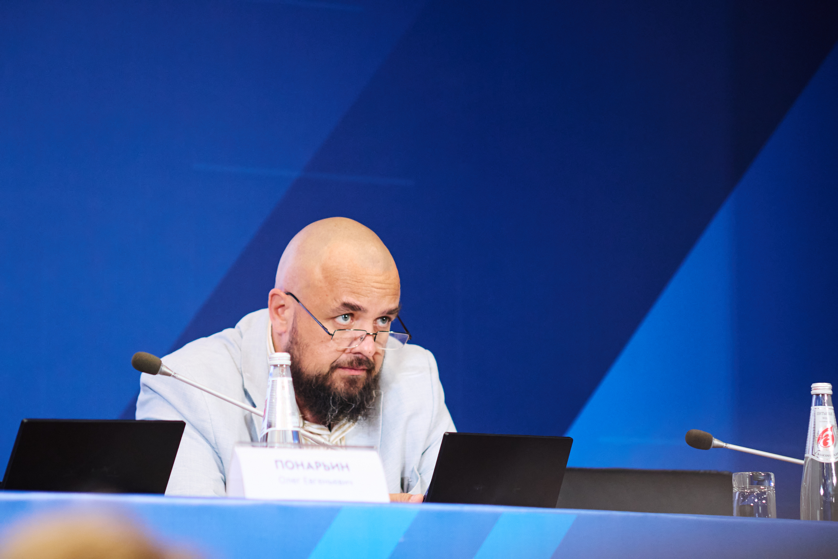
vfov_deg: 6.1
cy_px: 280
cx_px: 419
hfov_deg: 9.1
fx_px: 5237
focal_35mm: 225
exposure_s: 1/200
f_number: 4
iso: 1600
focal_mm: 150
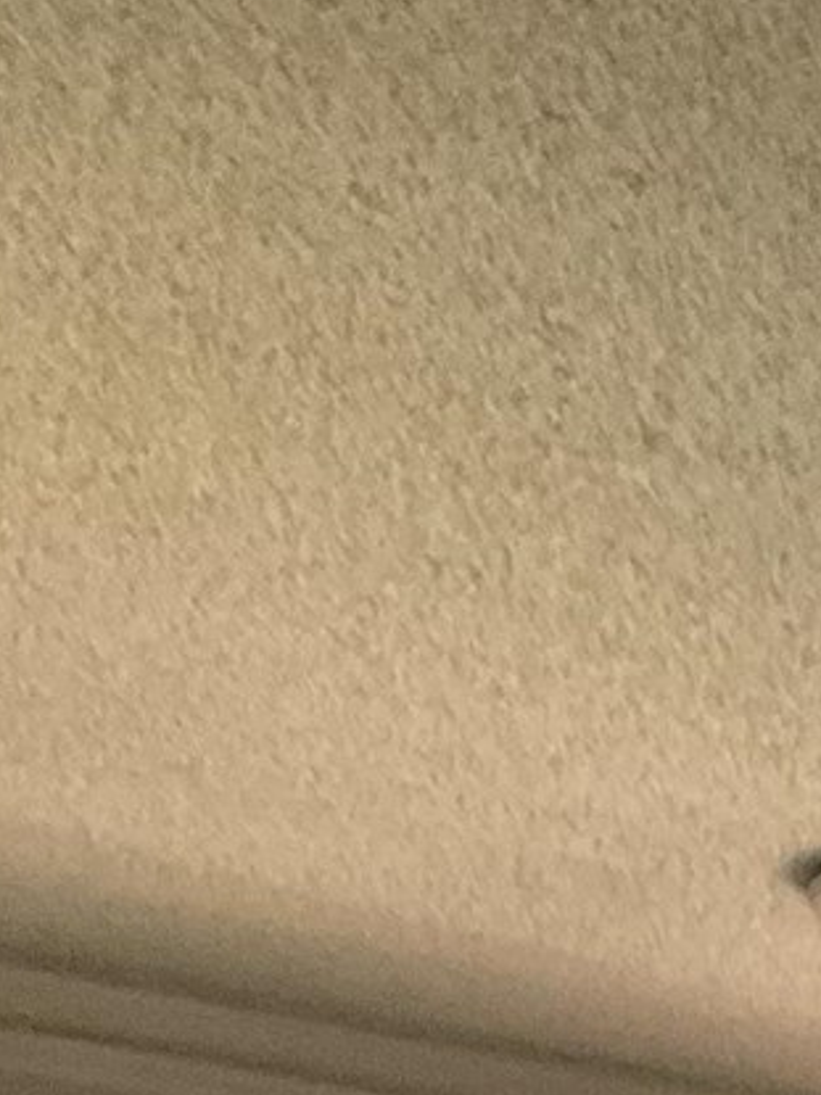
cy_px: 2744
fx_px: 5094
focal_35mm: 161
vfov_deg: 10.4
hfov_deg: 8.4
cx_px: 2046
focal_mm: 3
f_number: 1.8
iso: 250
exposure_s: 1/60
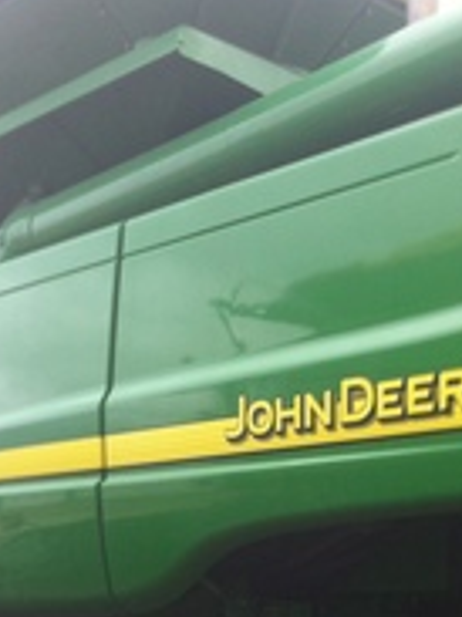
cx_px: 268
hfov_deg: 18.9
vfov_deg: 24.6
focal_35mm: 78
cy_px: 496
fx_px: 1390
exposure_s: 1/33
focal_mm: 3.85
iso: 80
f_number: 2.8
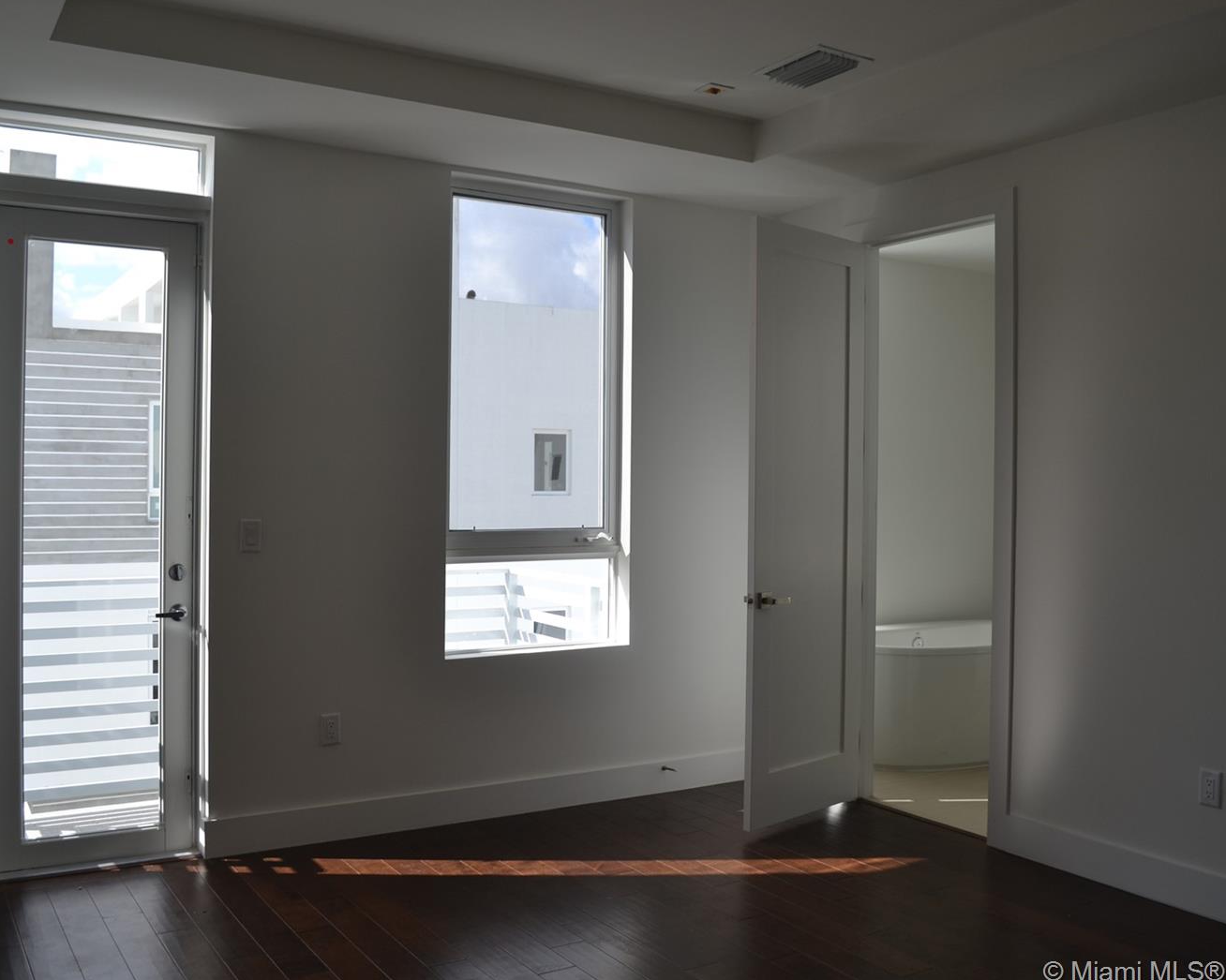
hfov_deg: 57.2
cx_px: 598
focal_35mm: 31
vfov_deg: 47.1
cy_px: 492
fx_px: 1125
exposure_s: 1/125
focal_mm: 18
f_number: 5.6
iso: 100
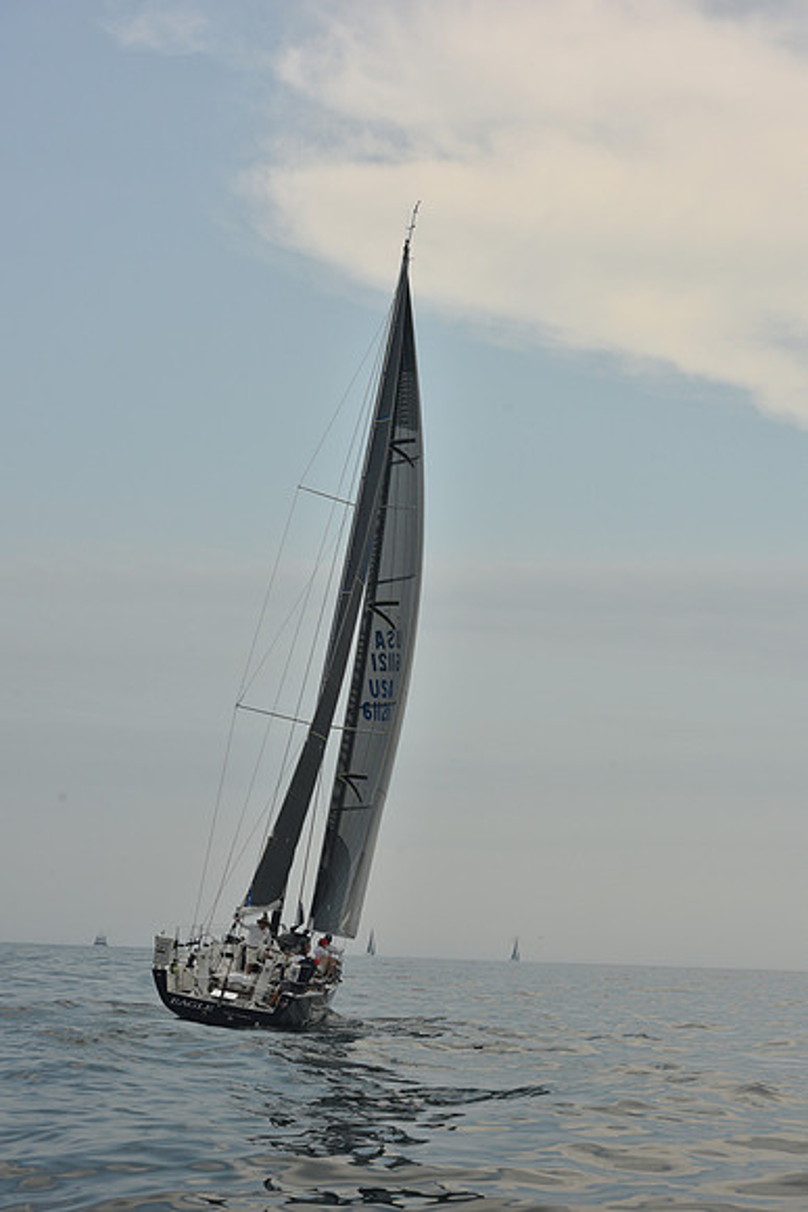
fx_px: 2355
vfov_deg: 28.8
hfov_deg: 19.5
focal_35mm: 70
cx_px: 404
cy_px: 606
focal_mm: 70
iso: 250
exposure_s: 1/640
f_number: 9
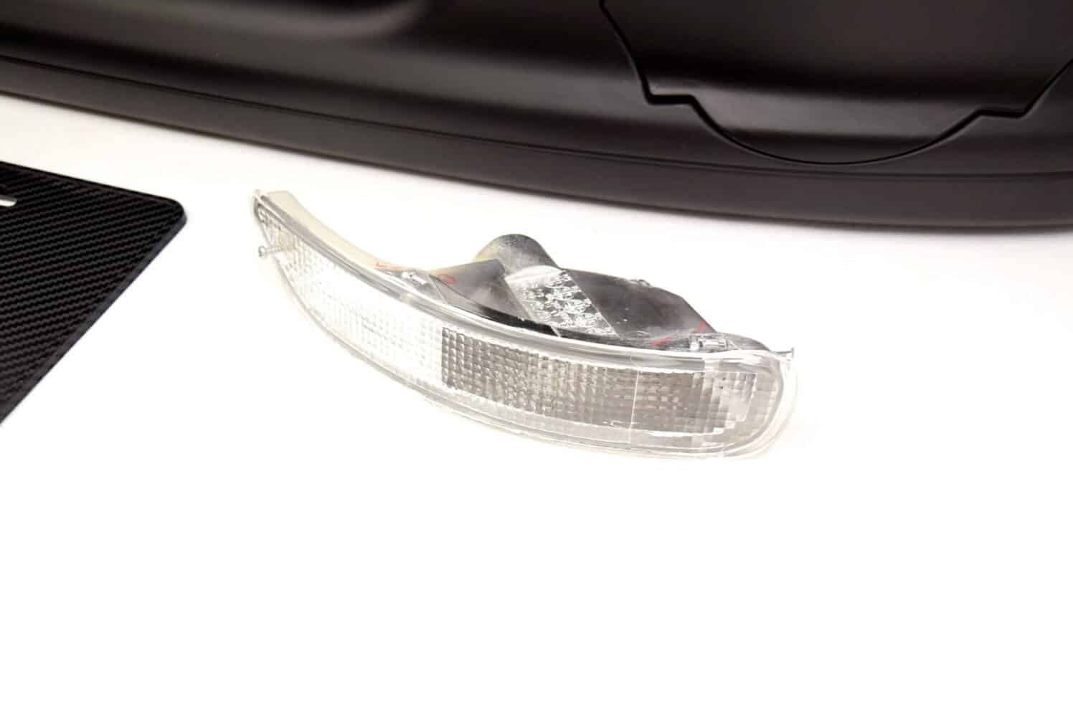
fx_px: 1387
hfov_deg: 42.3
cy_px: 358
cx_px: 536
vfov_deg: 29.0
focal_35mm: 46
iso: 400
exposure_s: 1/125
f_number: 5.6
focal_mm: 31
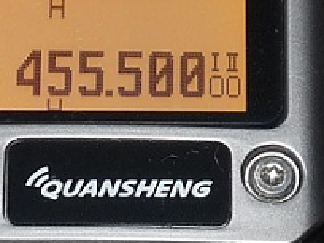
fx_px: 2059
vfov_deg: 6.7
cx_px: 156
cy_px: 329
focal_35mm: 220
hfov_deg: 9.0
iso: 100
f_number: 4
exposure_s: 1/30
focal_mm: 4.8
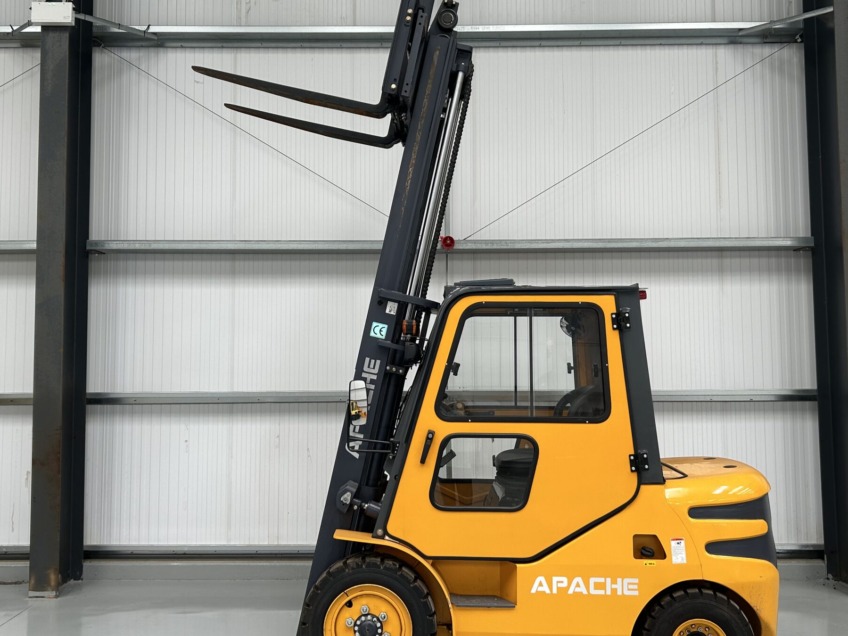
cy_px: 289
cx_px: 414
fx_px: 906
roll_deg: +0.4
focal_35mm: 37
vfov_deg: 38.6
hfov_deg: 50.1
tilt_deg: +5.4
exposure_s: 1/173
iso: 40
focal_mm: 5.7
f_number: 1.5
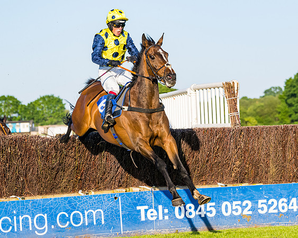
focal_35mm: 171
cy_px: 121
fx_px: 1508
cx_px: 184
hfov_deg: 11.3
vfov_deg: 9.0
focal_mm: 98
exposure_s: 1/2500
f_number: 4
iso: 400
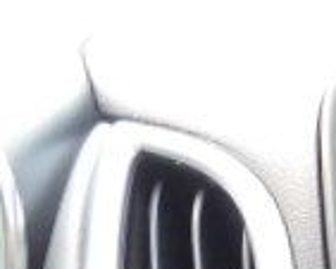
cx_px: 684
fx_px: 1105
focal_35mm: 111
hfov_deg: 14.3
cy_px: 495
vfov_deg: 12.6
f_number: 3.1
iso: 400
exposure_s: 1/15
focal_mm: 4.5
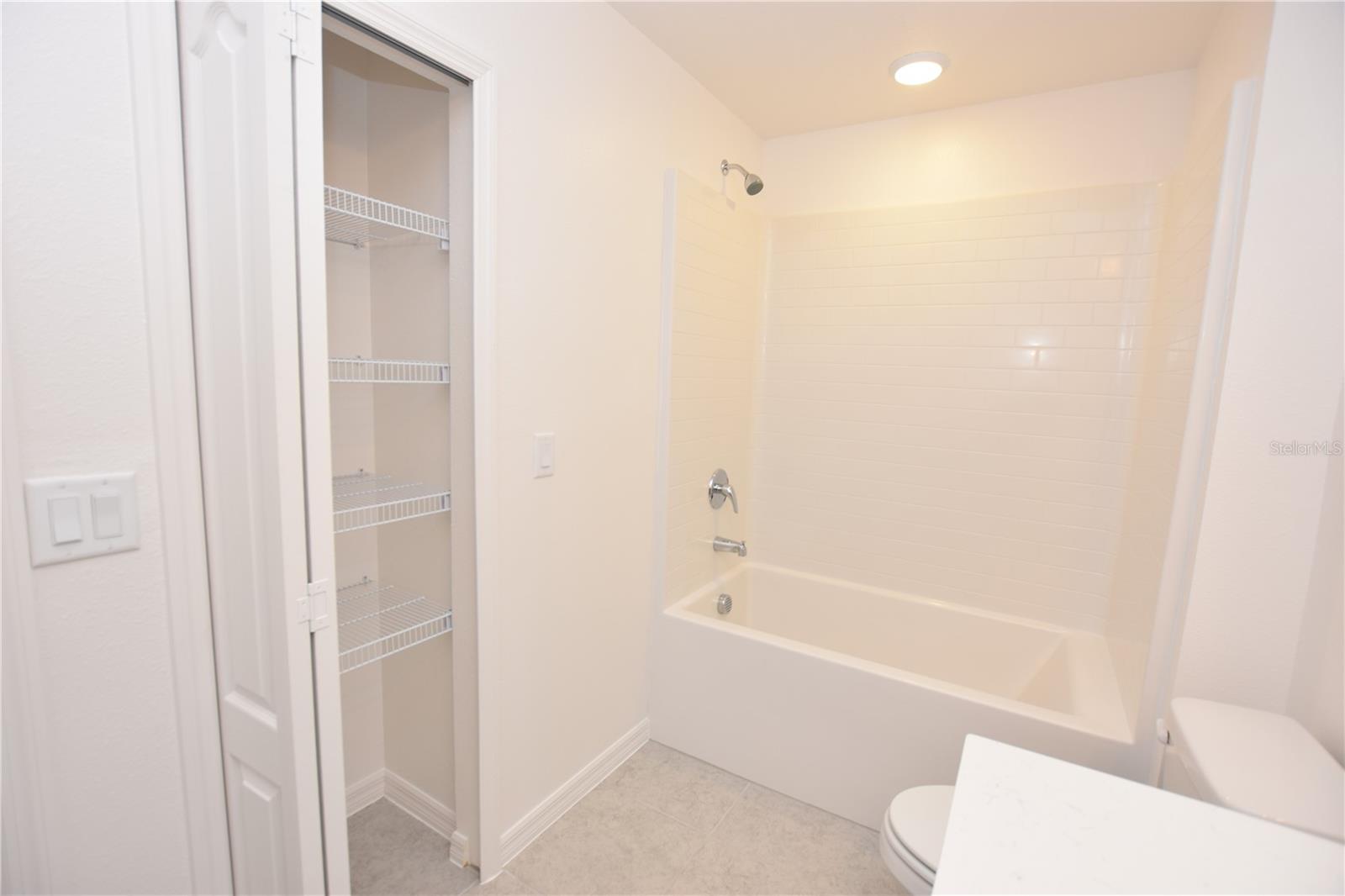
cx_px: 672
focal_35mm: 15
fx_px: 560
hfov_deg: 100.4
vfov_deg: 77.3
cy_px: 448
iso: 200
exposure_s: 1/60
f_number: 4
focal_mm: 10
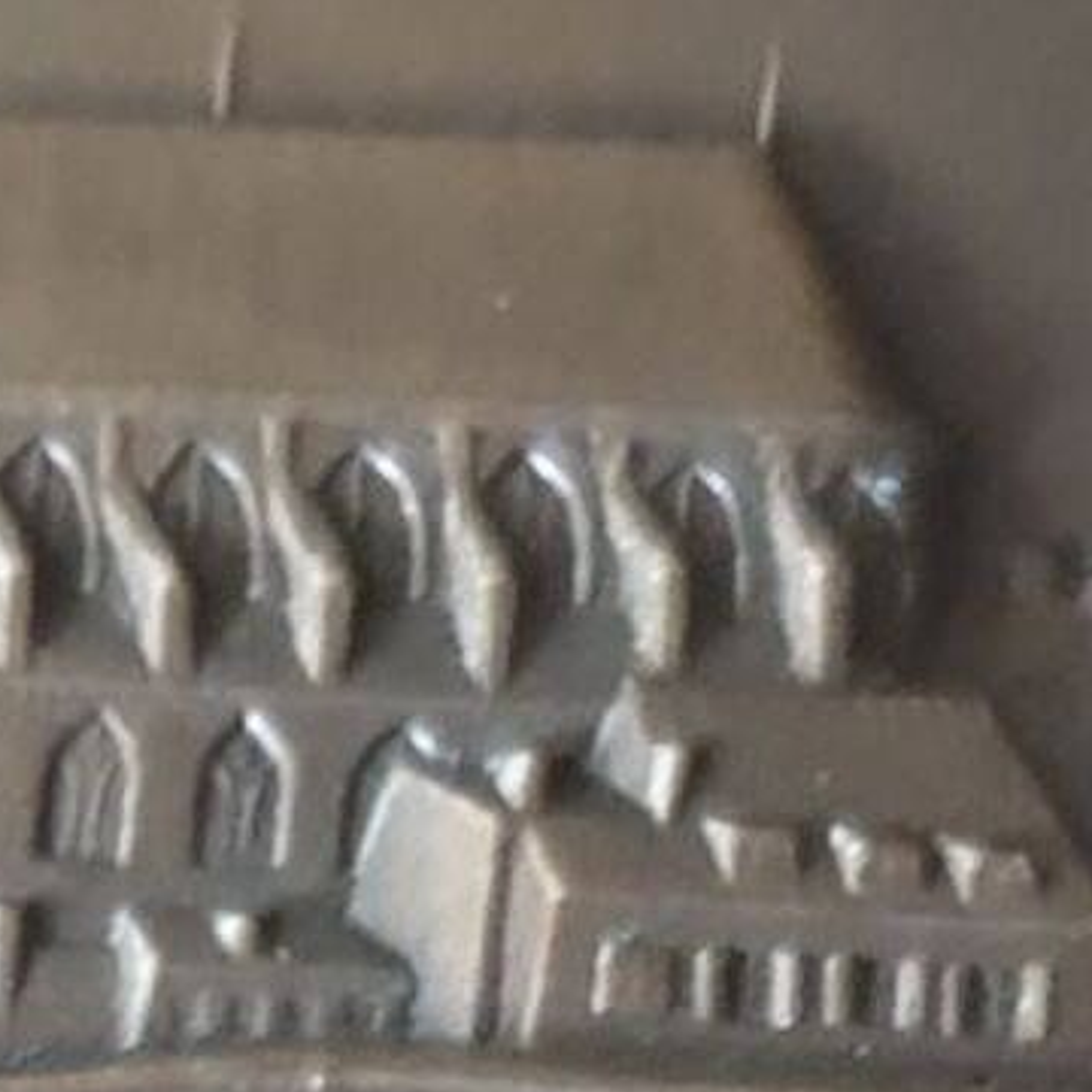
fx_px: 3034
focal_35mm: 85
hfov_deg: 20.3
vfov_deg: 16.9
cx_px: 282
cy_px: 1961
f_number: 1.5
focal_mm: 4.3
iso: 250
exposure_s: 1/10
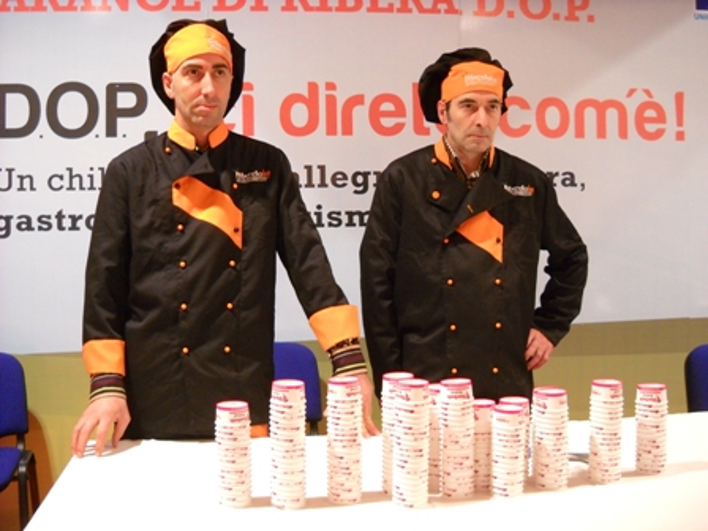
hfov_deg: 45.8
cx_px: 354
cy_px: 266
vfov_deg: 35.1
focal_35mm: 41
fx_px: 839
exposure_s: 1/15
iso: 400
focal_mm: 6.72
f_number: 3.1
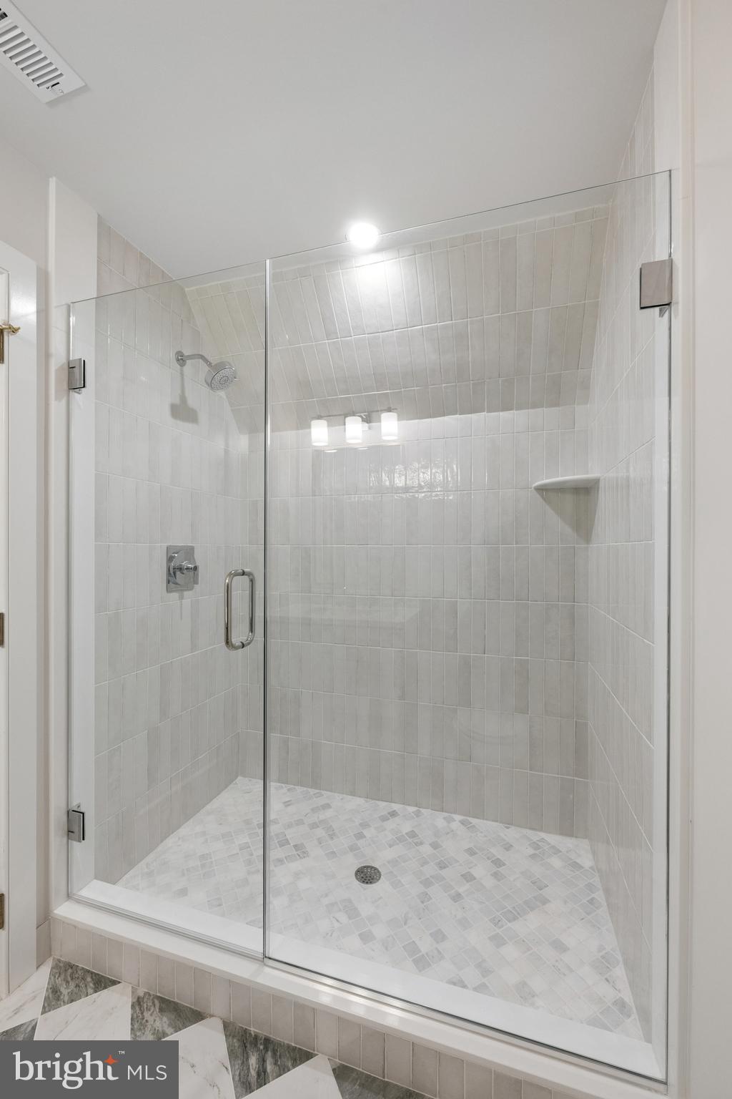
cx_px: 366
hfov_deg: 81.2
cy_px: 550
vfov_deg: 104.3
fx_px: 427
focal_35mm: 14
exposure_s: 1/100
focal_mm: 14
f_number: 8
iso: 1250
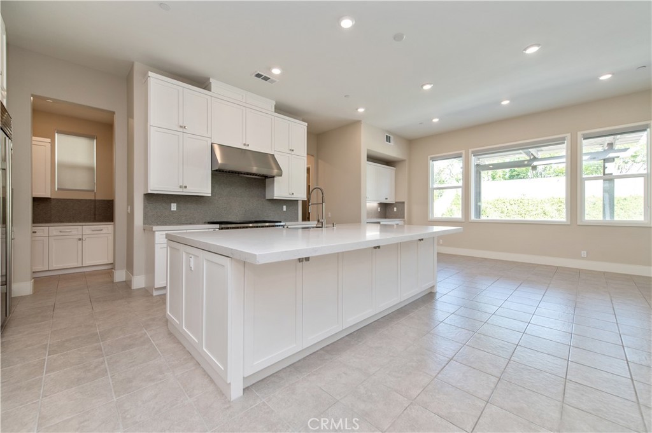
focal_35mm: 14
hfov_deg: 104.3
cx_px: 326
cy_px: 216
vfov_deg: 81.1
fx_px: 253
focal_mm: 14
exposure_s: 1/80
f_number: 4.5
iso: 200
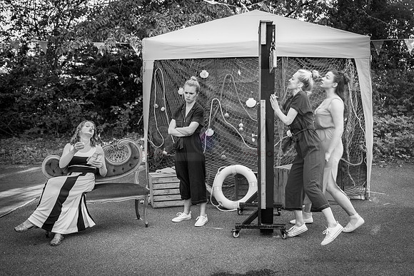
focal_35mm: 40
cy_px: 152
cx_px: 243
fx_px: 461
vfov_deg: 33.3
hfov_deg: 48.2
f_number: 2.8
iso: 125
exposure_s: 1/80
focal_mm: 34
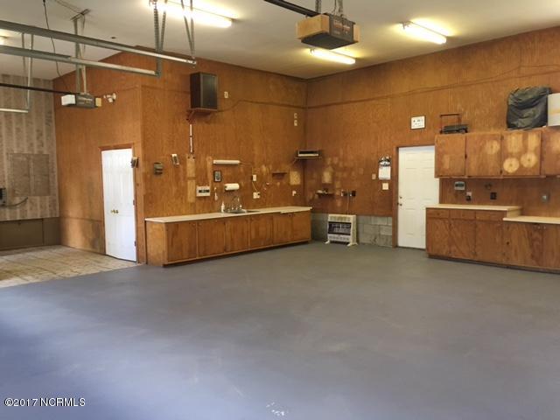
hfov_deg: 61.7
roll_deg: +0.2
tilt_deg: -6.6
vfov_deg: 48.2
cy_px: 210
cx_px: 280
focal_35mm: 29
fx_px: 469
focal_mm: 4.15
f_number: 2.2
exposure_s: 1/30
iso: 125
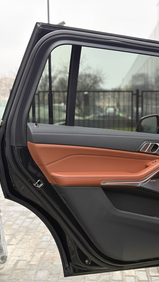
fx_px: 397
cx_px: 98
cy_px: 141
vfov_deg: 39.2
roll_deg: -0.8
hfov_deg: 22.6
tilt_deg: -2.2
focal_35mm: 53
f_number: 1.78
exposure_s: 1/40
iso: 320
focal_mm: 6.76
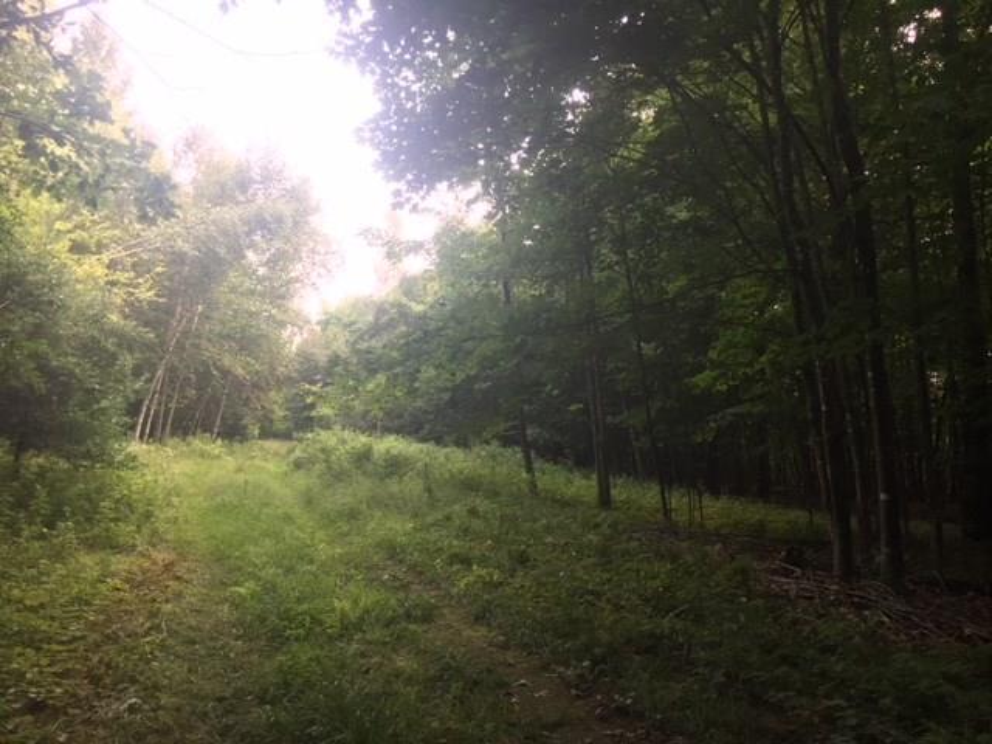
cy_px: 372
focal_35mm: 29
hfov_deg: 61.7
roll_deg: +0.0
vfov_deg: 48.2
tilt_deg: +4.2
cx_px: 496
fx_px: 831
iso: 40
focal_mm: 4.15
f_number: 2.2
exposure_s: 1/120
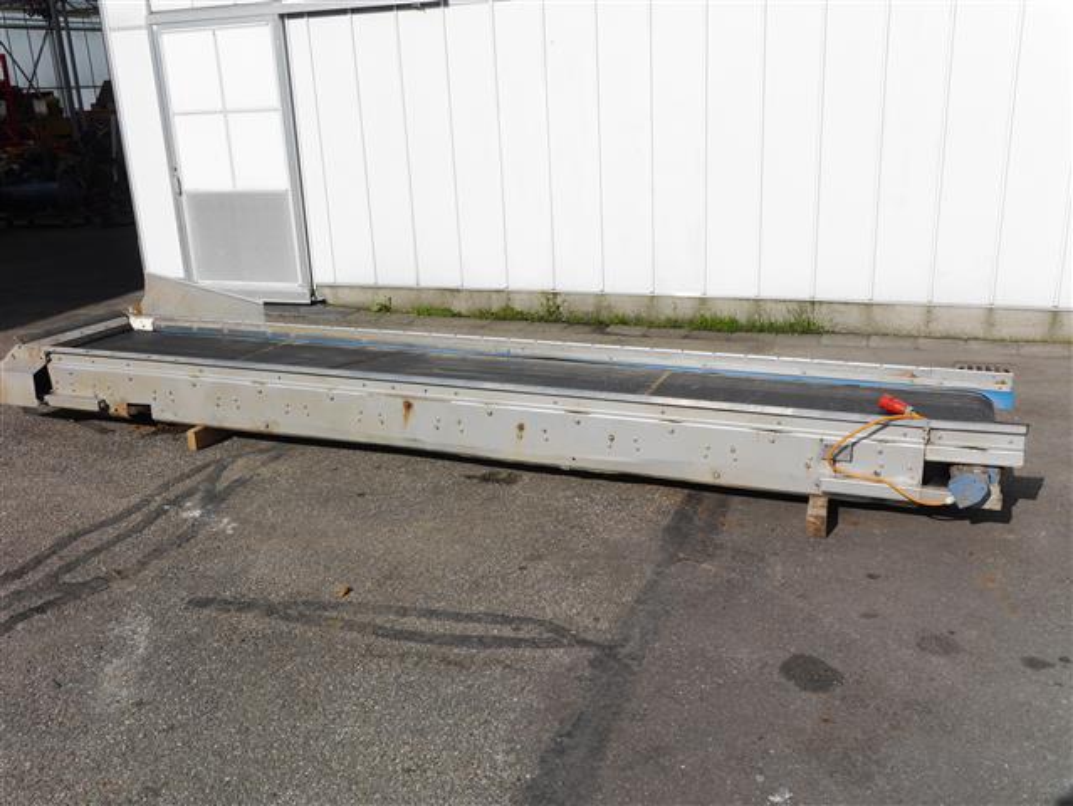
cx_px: 536
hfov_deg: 56.8
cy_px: 403
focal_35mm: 32
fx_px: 992
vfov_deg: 44.2
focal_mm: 16
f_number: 9
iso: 160
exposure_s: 1/500
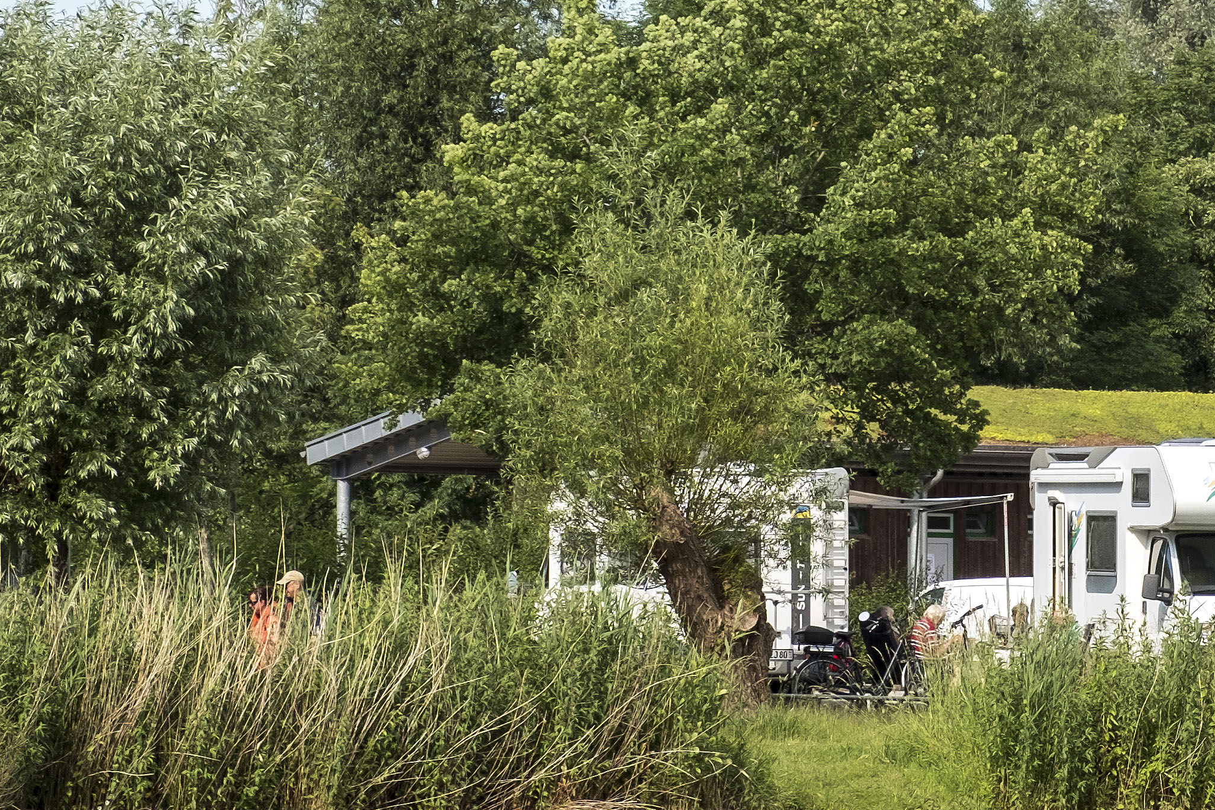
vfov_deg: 5.6
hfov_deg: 8.4
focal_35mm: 245
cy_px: 47
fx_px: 8267
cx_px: 758
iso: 200
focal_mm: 55
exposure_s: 1/400
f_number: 8
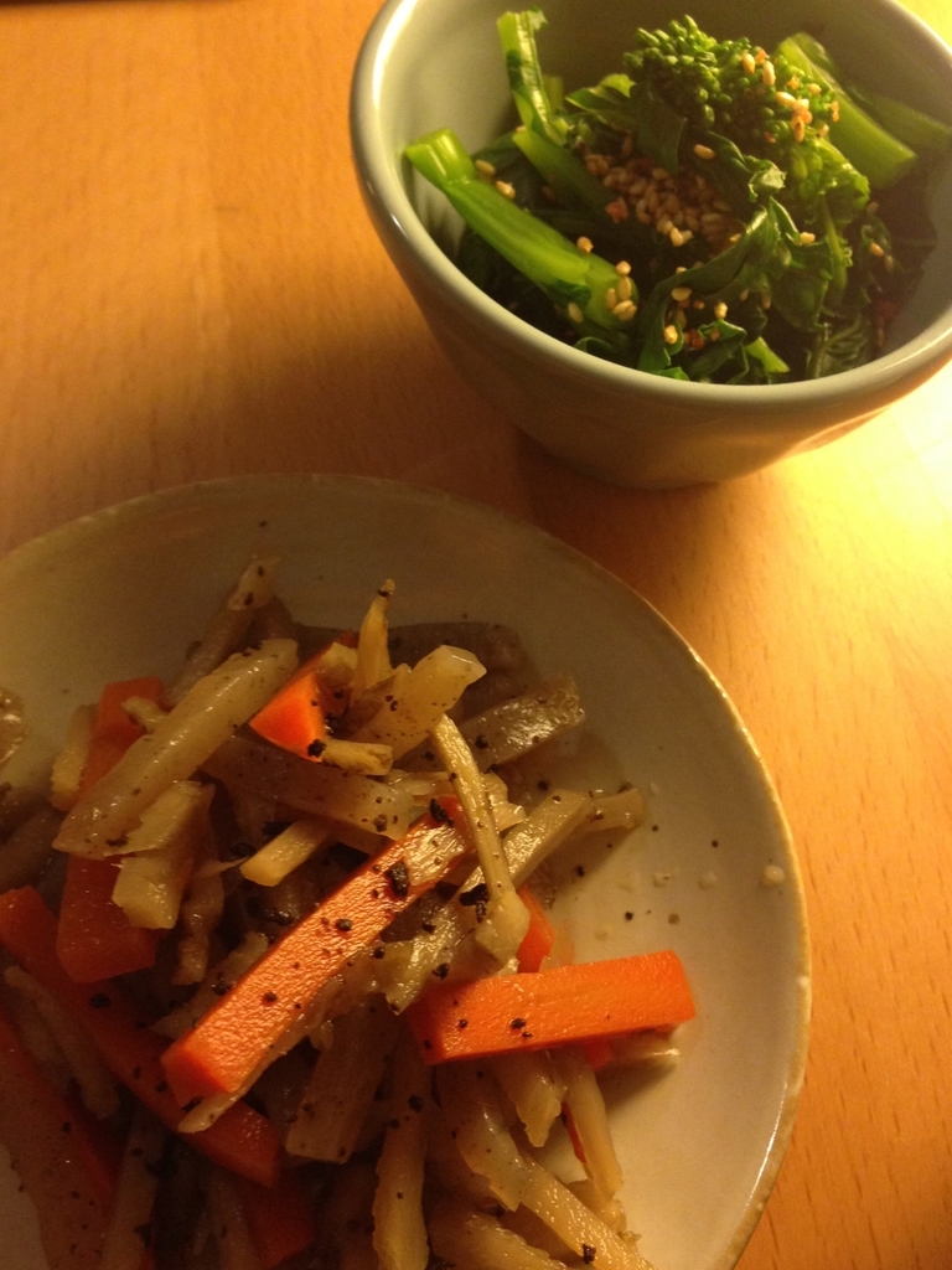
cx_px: 476
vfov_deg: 55.4
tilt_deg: -63.8
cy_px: 635
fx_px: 1210
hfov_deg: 42.9
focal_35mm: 33
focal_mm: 4.12
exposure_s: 1/20
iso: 160
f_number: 2.4
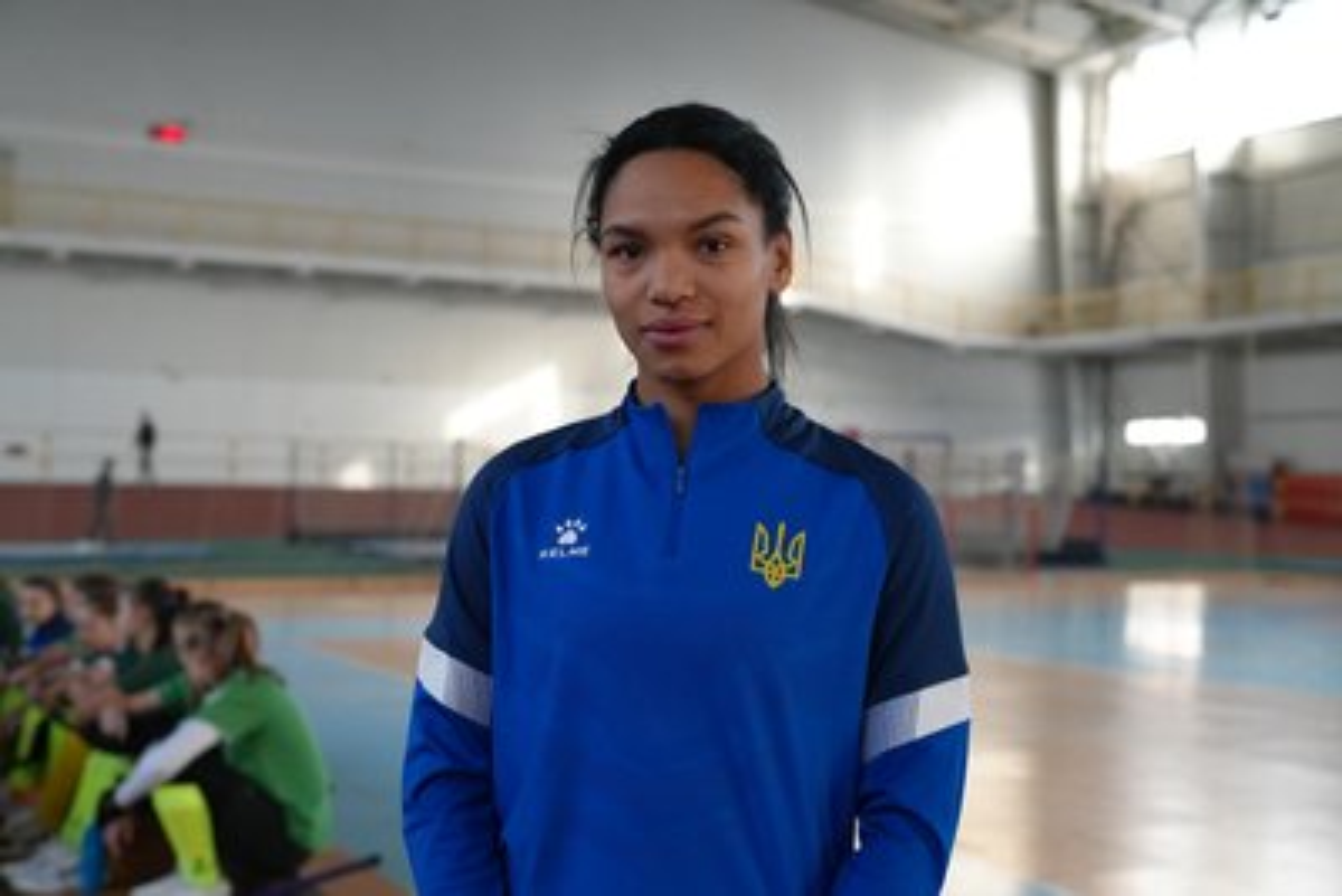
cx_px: 671
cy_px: 448
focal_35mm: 50
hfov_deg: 39.6
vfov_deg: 27.0
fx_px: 1864
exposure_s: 1/160
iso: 5000
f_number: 4
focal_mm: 50
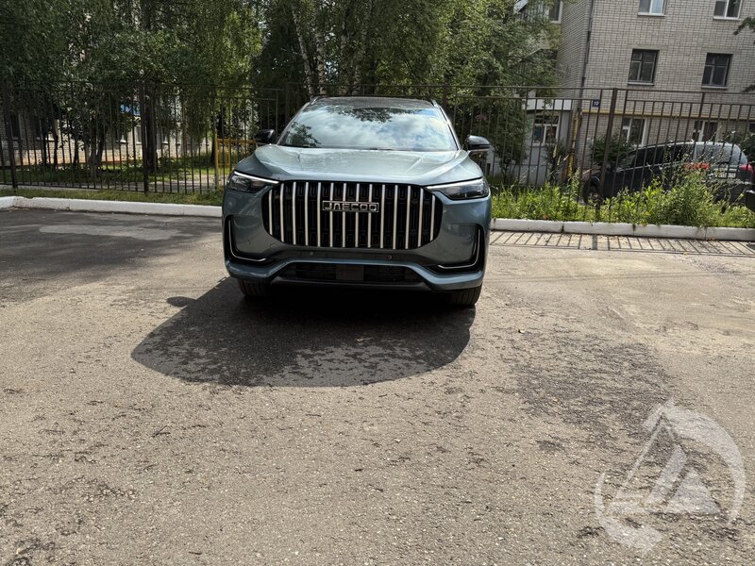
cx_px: 378
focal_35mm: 24
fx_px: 523
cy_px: 283
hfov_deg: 71.6
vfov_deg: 56.8
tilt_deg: -13.9
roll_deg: -1.7
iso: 80
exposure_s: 1/3413
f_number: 1.78
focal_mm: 6.76
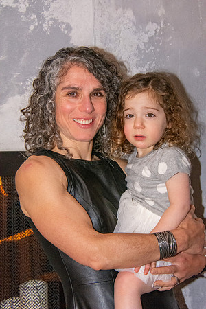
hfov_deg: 12.7
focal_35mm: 108
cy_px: 154
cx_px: 103
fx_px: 927
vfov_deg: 18.9
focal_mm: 72
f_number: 11
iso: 5000
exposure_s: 1/100
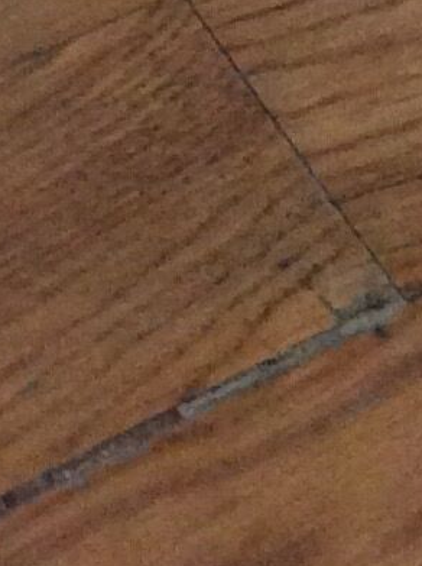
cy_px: -840
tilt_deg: -37.0
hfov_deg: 6.9
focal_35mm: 212
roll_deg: +0.8
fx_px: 3455
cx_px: -117
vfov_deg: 8.5
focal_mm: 3.3
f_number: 2.4
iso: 250
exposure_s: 1/25
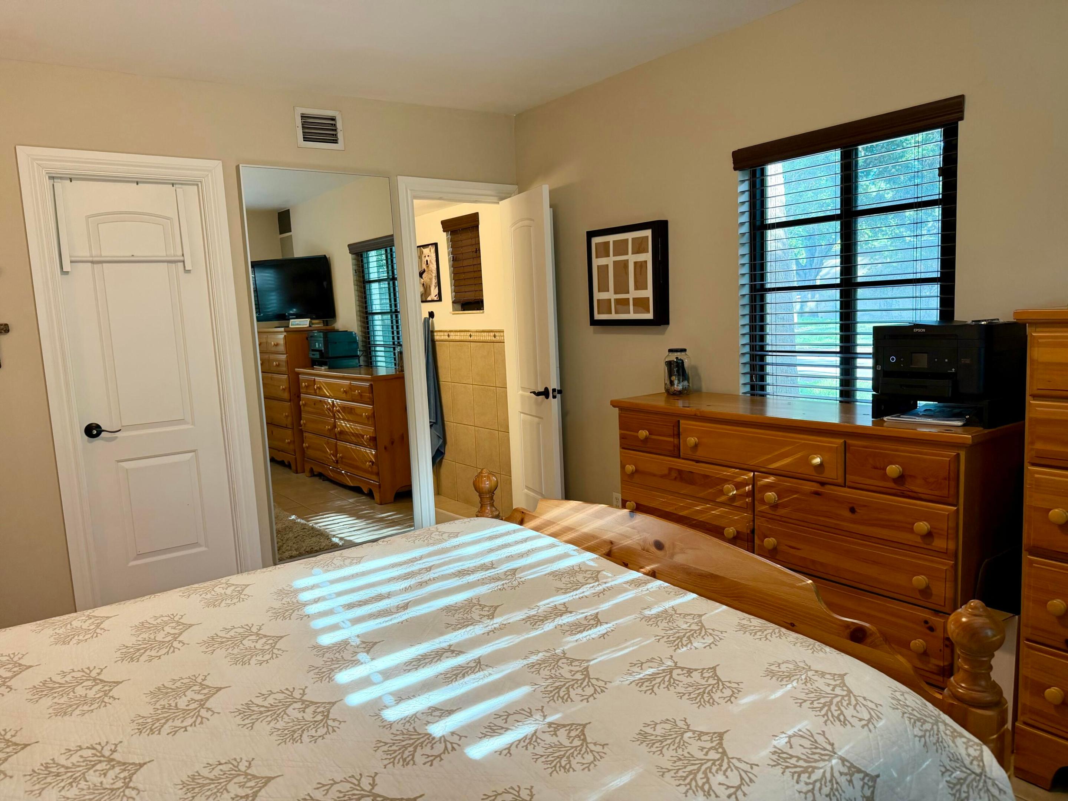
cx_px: 534
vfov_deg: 56.8
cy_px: 400
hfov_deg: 71.6
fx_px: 740
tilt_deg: -7.3
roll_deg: +3.7
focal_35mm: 24
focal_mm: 6.76
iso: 160
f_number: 1.78
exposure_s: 1/60
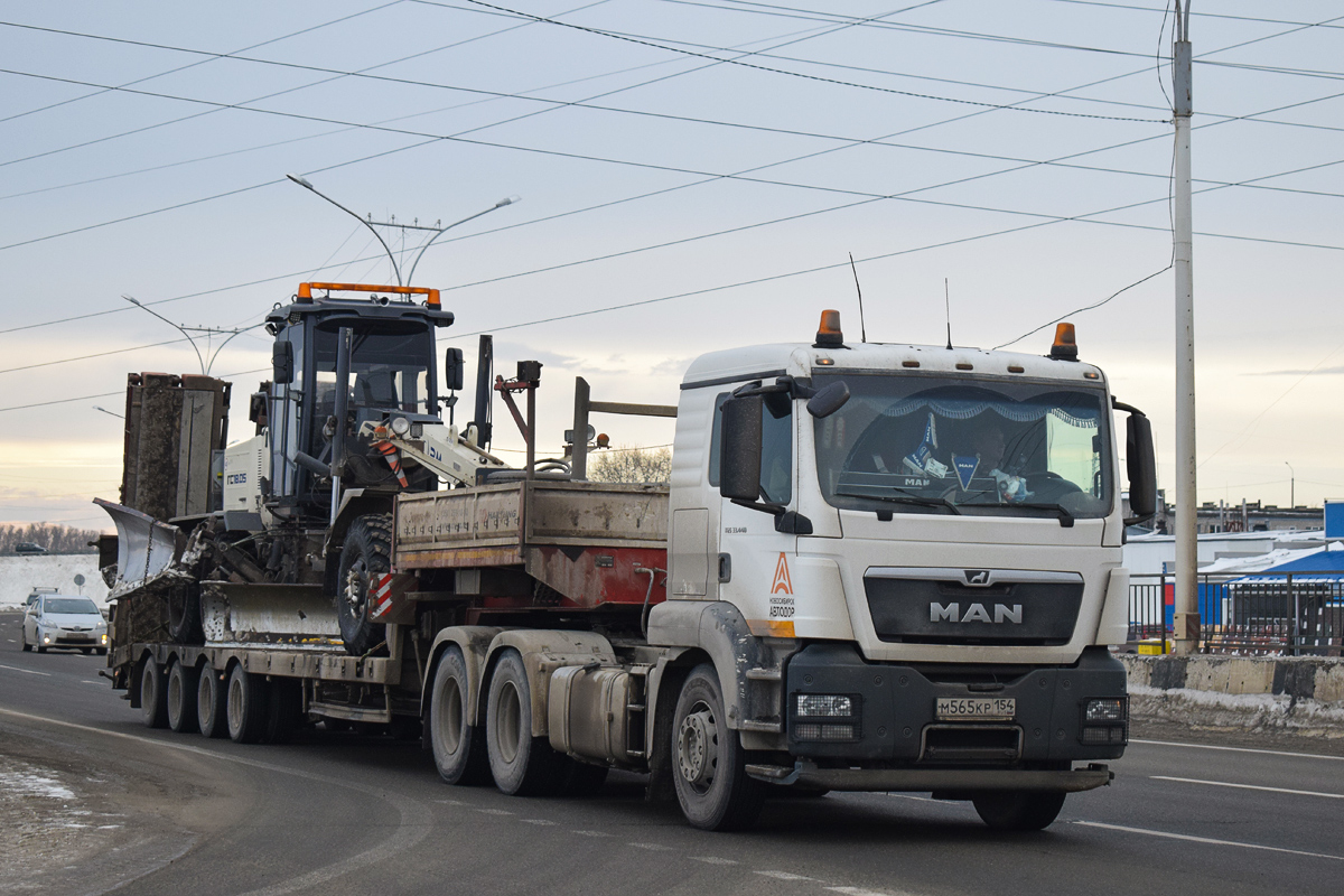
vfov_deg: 17.5
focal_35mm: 78
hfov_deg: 26.0
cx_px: 672
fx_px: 2912
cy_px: 448
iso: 800
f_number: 7.1
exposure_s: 1/1000
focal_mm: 52
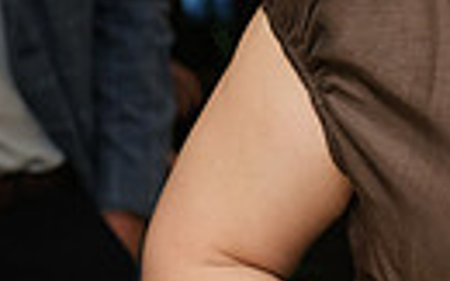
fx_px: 2279
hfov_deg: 10.1
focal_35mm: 186
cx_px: 993
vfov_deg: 7.0
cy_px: 26
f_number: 1.8
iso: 400
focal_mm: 27
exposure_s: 1/80
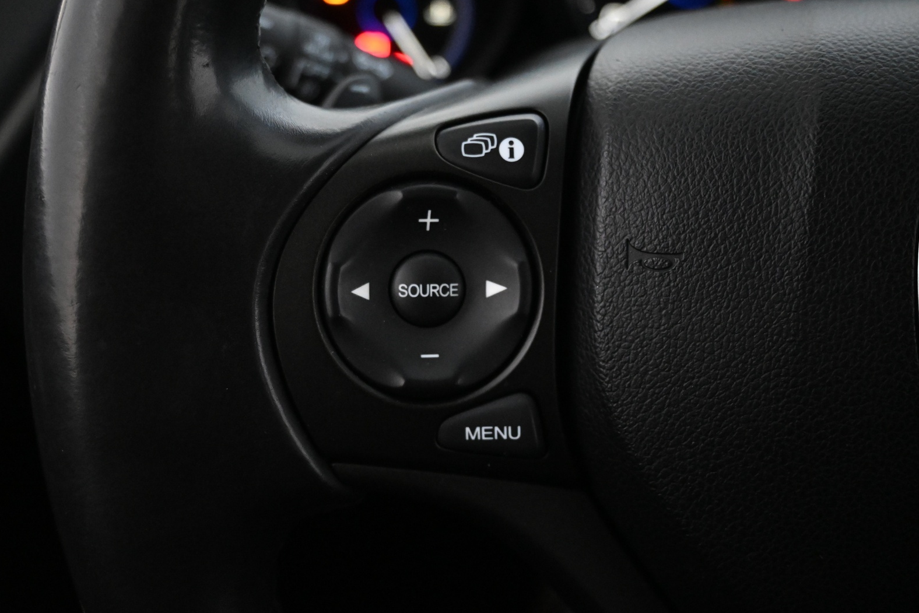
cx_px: 448
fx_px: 964
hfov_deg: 51.0
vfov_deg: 35.3
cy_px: 304
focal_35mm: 38
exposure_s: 1/40
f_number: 4.2
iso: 6400
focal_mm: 24.5
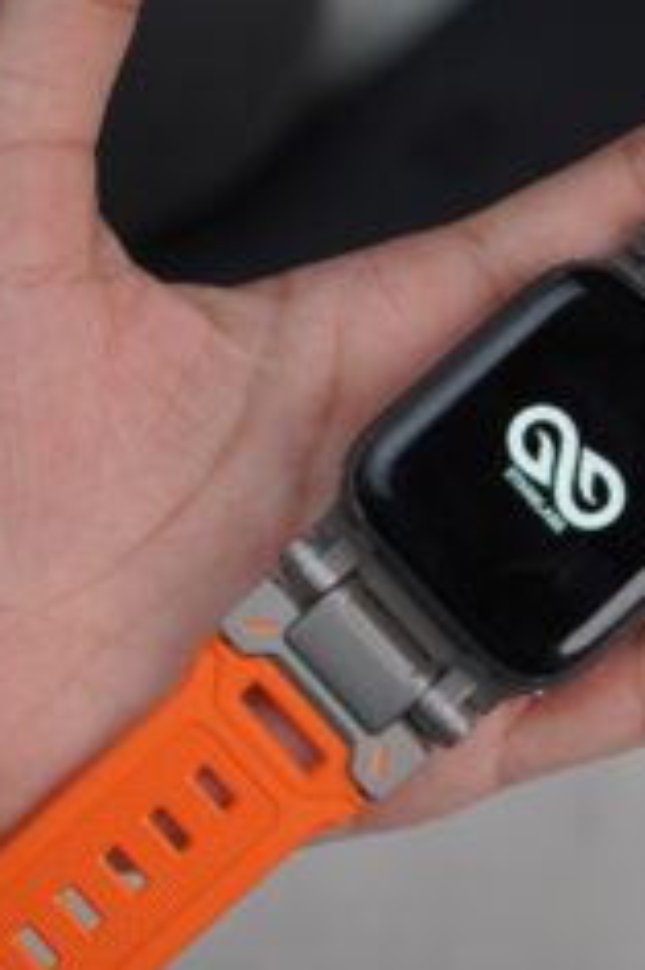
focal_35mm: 95
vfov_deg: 21.5
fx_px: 2557
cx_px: 509
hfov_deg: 14.3
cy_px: 442
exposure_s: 1/160
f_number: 4
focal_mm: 56
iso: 1250
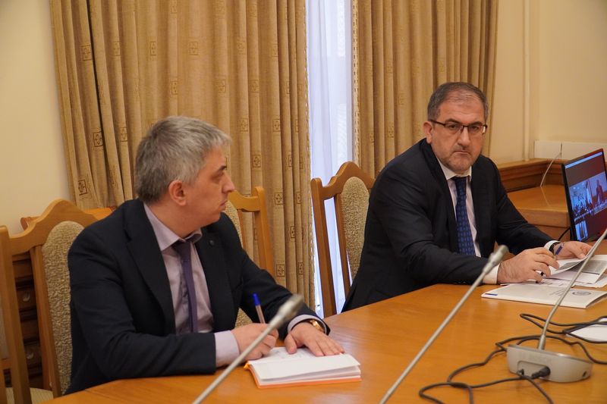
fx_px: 936
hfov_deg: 35.9
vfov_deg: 24.4
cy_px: 202
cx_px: 304
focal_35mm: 56
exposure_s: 1/160
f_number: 4
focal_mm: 37
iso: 4000
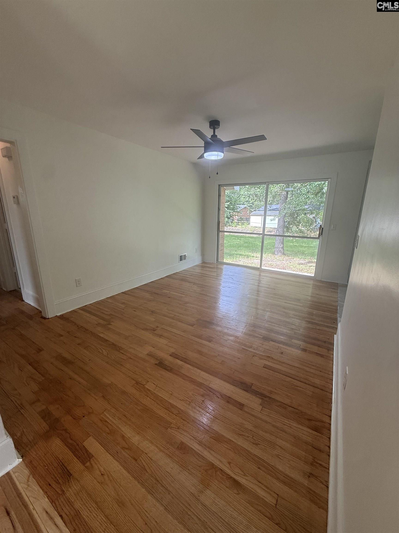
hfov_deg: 85.7
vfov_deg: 102.1
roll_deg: -1.3
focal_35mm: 14
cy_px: 266
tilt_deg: -13.4
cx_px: 200
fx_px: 215
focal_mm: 2.22
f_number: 2.2
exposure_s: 1/133
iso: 64
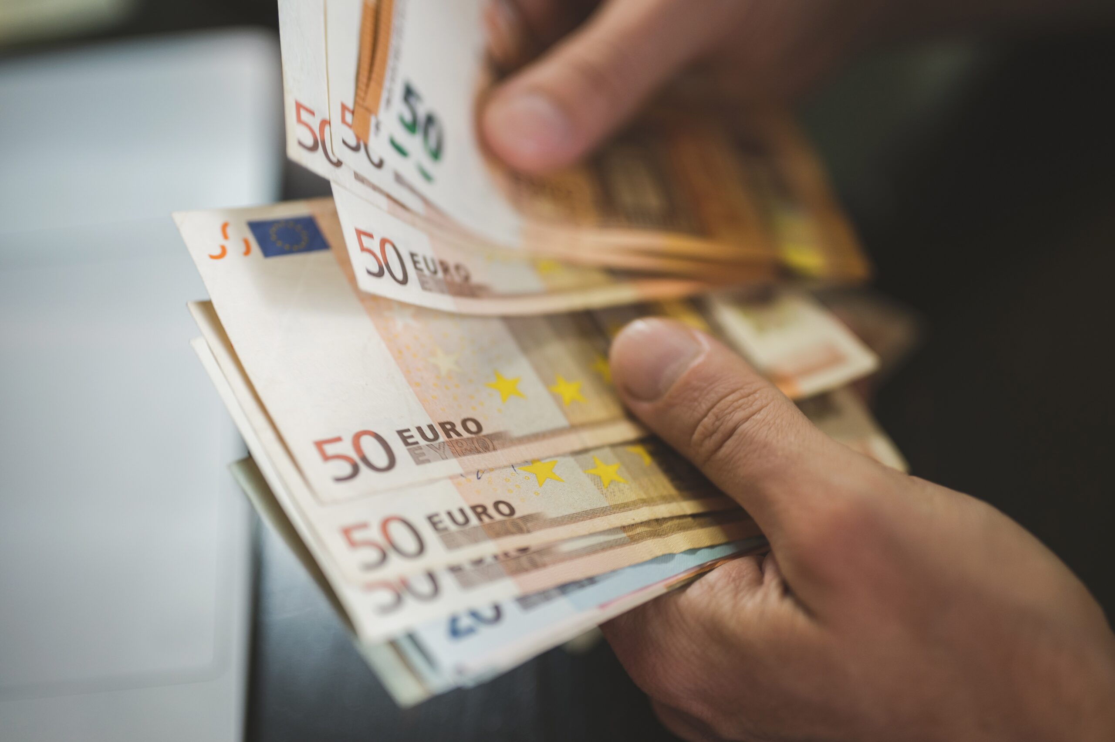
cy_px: 400
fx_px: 1749
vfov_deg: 23.9
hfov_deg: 35.4
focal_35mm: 56
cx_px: 579
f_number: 1.8
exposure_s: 1/125
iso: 320
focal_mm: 50
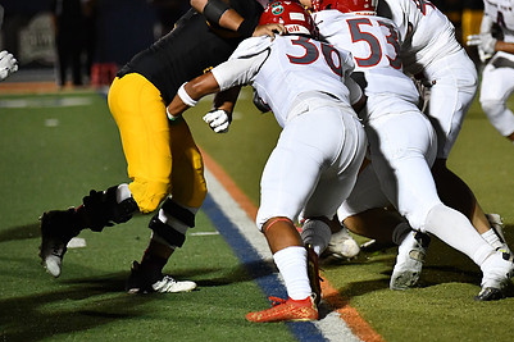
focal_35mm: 246
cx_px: 341
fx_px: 3511
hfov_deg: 8.4
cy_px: 134
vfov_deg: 5.6
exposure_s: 1/3200
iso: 7200
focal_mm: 170
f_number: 2.8
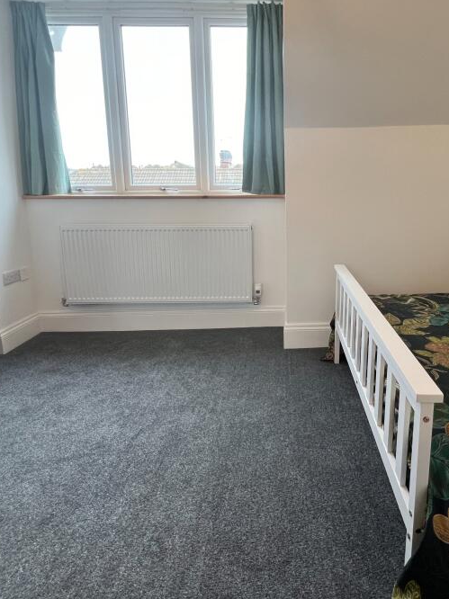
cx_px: 290
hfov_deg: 64.6
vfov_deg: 81.2
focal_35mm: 20
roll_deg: -0.2
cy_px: 255
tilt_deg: -10.1
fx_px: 346
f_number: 1.8
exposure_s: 1/100
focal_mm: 1.57
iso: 160
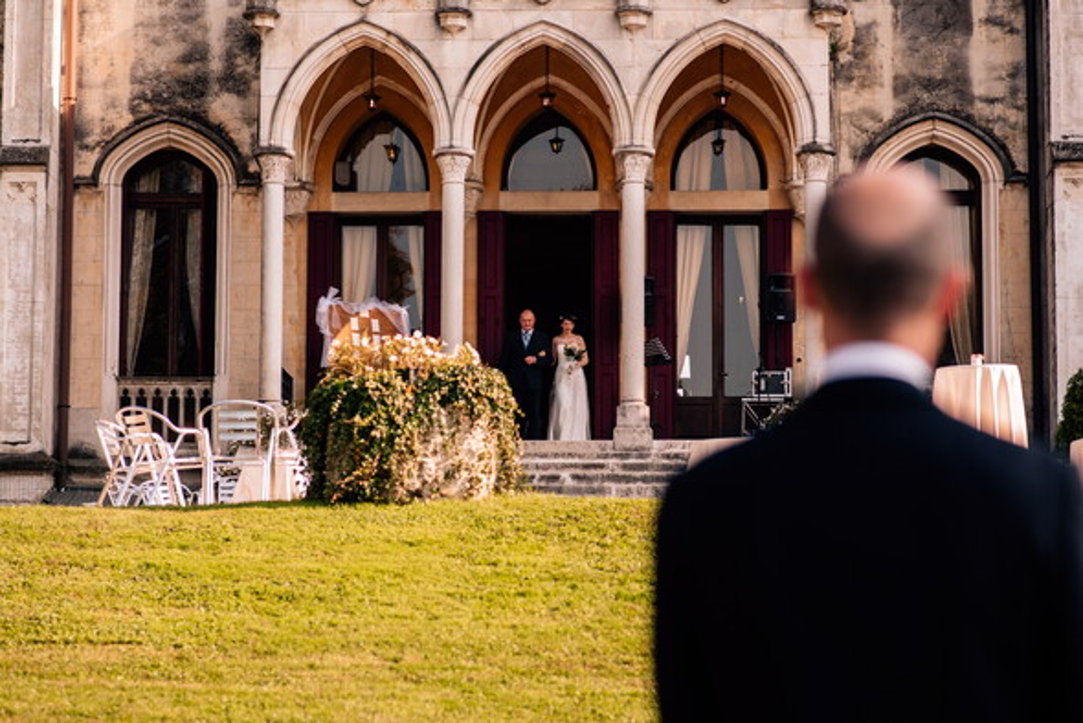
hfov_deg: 23.9
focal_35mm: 85
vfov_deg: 16.1
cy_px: 362
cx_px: 542
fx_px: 2558
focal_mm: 85
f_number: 2.8
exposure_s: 1/800
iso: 125
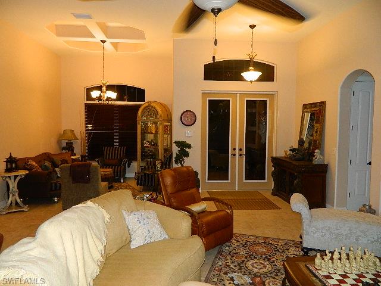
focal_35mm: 25
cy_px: 143
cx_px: 190
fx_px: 275
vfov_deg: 54.9
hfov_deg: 69.4
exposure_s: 1/30
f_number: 3.1
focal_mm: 4.5
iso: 200
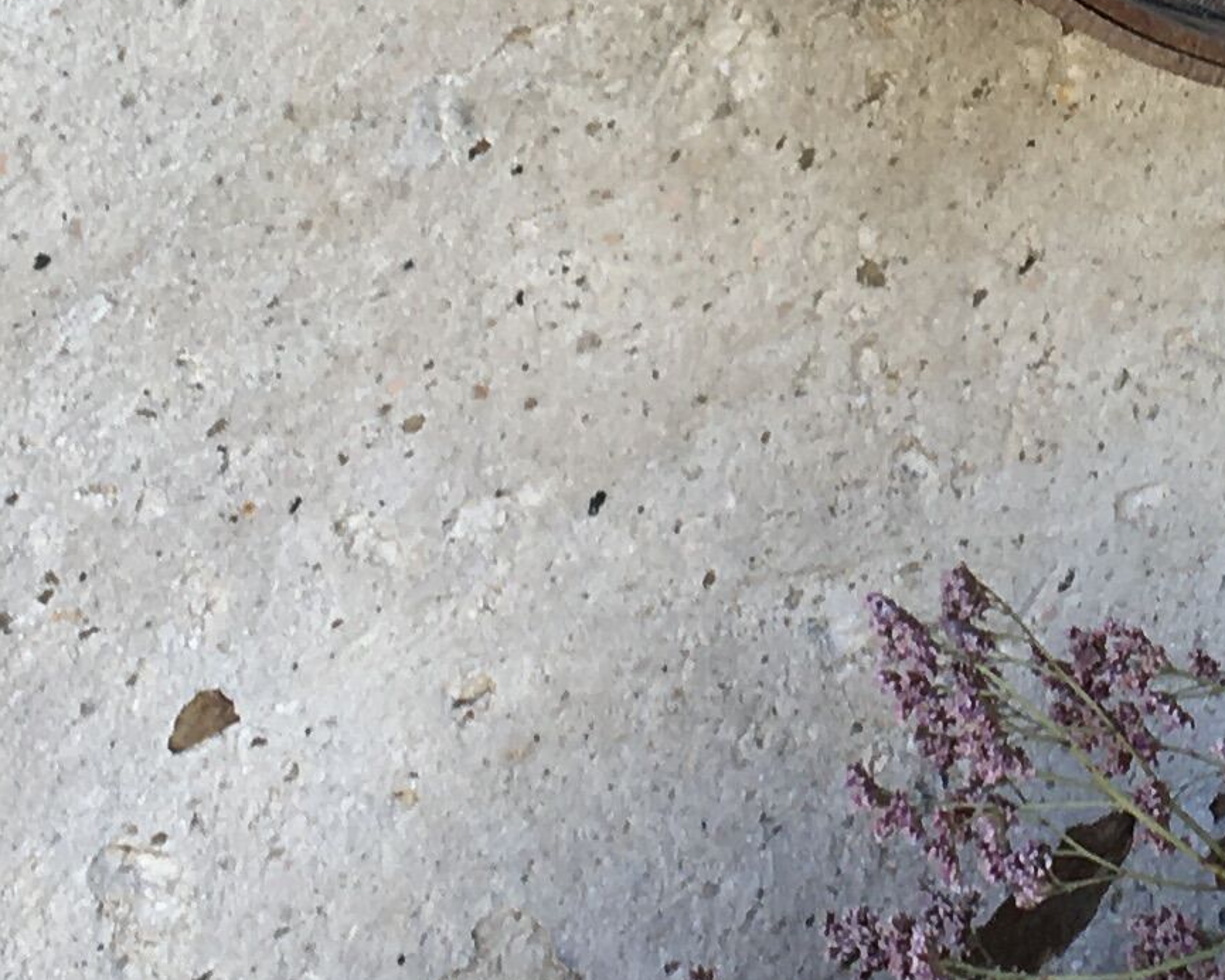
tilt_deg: -27.1
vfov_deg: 11.4
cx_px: 1256
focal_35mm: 132
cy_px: -225
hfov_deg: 14.3
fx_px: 4786
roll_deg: -2.7
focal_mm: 4.15
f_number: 2.2
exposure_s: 1/135
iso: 25
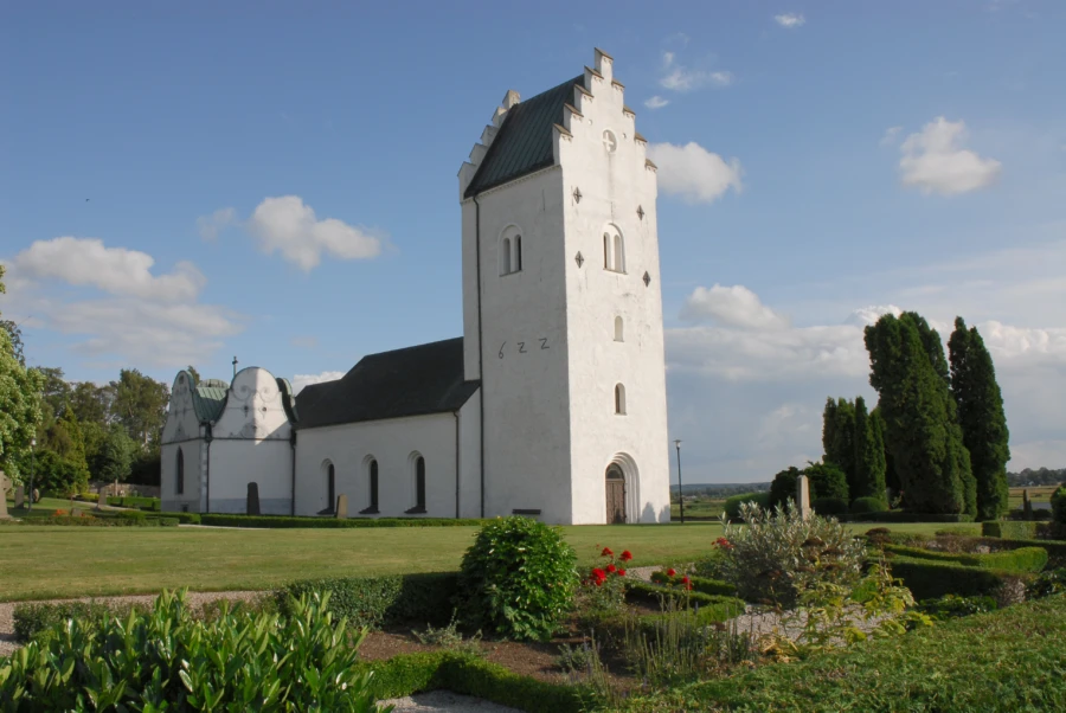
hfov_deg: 57.2
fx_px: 978
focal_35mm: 33
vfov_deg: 40.1
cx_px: 533
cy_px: 356
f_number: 18
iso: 200
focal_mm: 22
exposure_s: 1/125
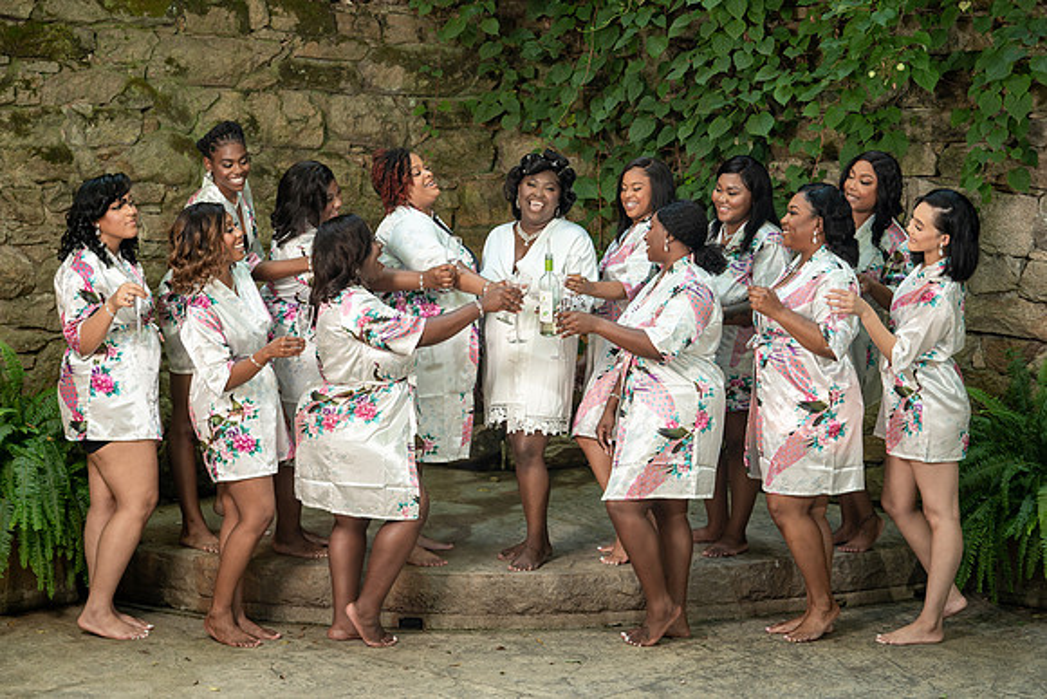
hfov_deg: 27.0
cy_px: 350
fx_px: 2182
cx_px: 524
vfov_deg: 18.2
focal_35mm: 75
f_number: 4
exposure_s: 1/200
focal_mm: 75
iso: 400
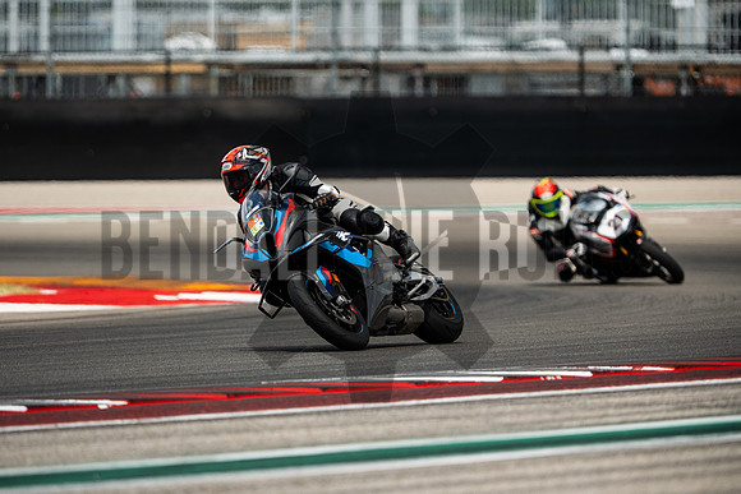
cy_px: 247
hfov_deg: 4.9
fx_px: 8647
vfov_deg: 3.3
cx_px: 370
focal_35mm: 420
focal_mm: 280
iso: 250
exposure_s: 1/1600
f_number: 2.8
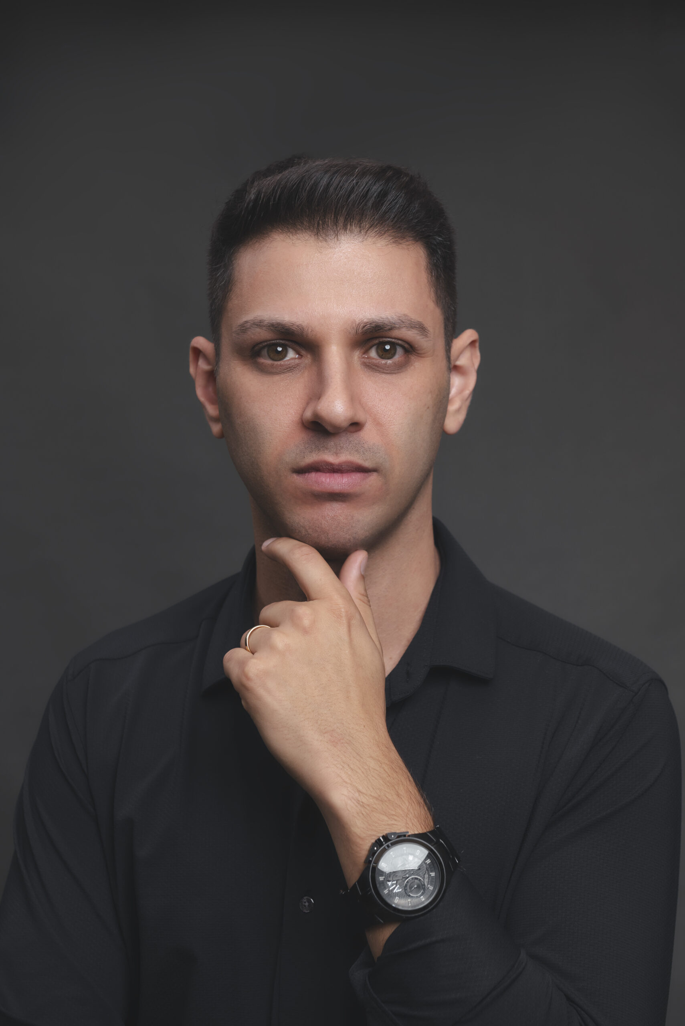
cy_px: 513
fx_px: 1996
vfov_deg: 28.8
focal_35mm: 70
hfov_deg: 19.5
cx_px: 342
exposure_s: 1/200
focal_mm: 70
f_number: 6.3
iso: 160
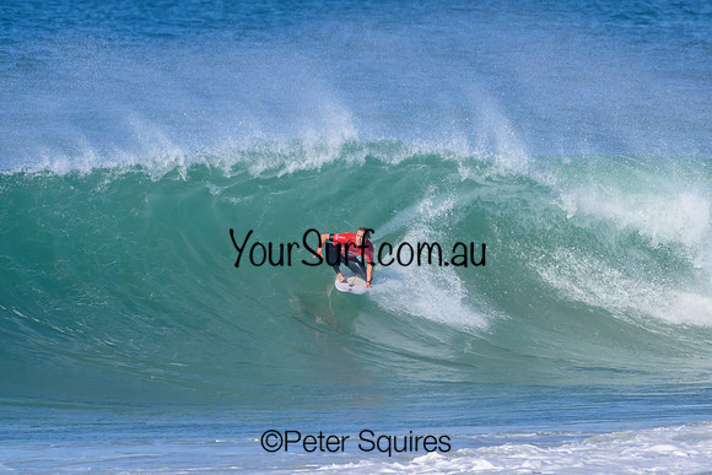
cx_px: 356
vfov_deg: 1.4
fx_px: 19781
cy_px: 238
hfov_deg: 2.1
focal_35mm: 1000
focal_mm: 1000
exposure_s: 1/3200
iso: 1800
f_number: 11
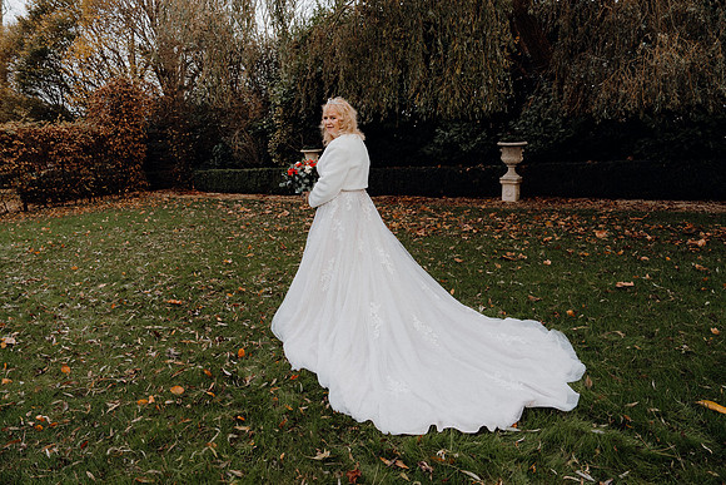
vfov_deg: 49.2
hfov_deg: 68.9
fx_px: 530
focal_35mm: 26
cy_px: 242
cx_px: 363
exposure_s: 1/250
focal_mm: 24
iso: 1250
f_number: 3.5
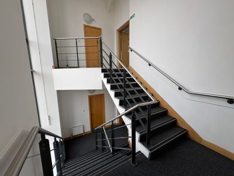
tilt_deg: -7.7
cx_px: 117
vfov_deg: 85.7
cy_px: 88
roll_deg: +1.2
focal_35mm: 14
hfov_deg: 102.1
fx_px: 95
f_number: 2.2
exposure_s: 1/157
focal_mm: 2.22
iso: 40
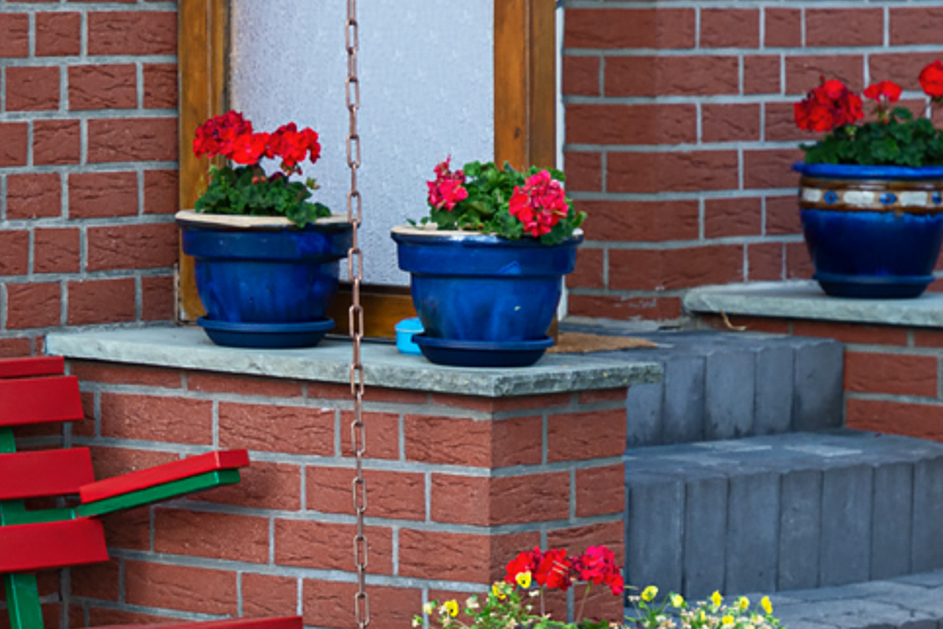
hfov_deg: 11.4
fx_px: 4688
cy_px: 760
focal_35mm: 179
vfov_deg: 7.6
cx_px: 61
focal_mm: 48
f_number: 7.1
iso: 200
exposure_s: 1/50
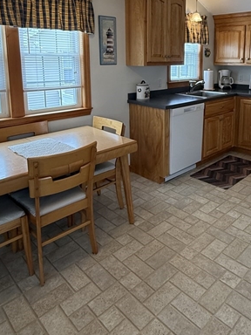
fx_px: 271
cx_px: 163
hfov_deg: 49.1
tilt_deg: -7.4
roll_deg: +0.0
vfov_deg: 61.3
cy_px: 102
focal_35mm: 28
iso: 200
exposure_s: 1/120
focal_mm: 2.22
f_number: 2.2
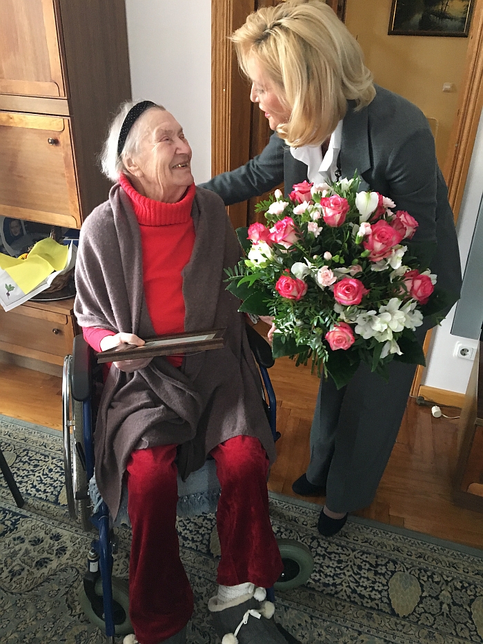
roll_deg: -0.9
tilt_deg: -26.6
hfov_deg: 48.2
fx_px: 539
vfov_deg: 61.7
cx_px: 242
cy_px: 322
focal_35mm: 29
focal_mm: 4.15
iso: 200
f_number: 2.2
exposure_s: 1/33
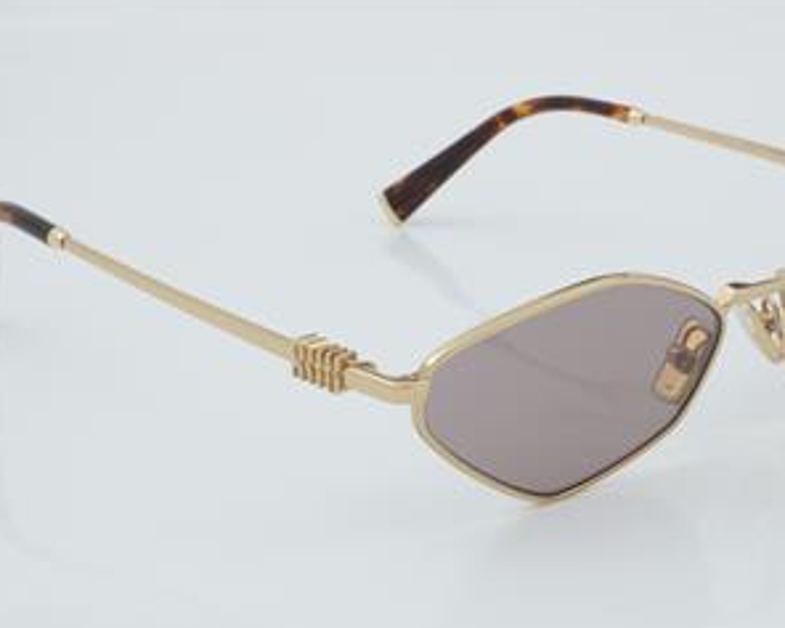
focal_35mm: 95
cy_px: 342
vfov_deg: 16.2
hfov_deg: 20.1
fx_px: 2208
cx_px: 475
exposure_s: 1/4
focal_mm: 50
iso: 100
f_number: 32
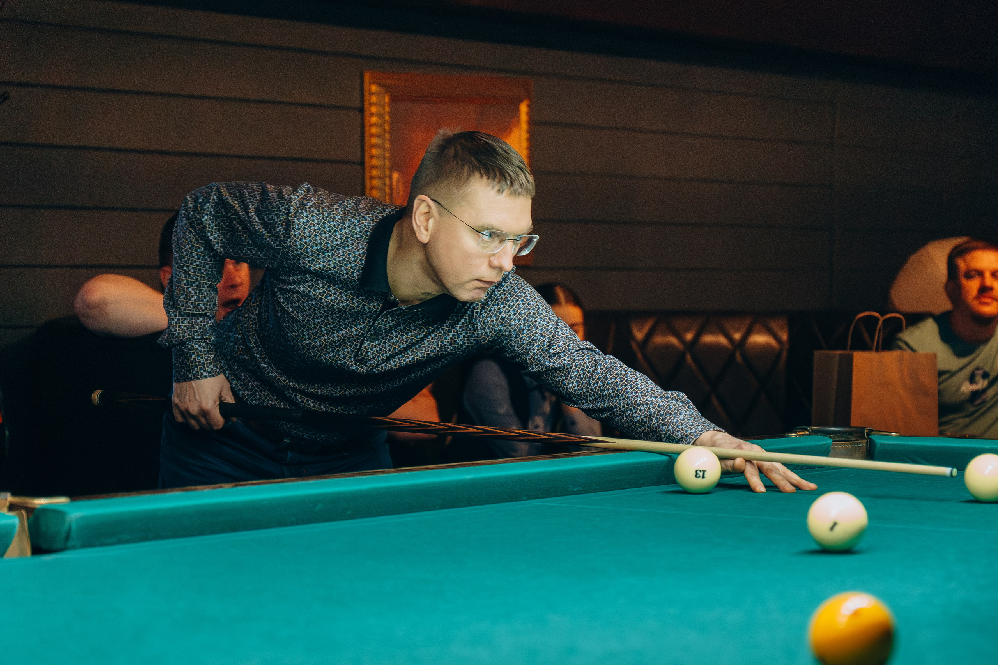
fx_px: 2687
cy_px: 344
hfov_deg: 21.0
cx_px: 542
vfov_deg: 14.1
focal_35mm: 97
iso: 4000
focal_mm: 58
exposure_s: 1/125
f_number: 2.8
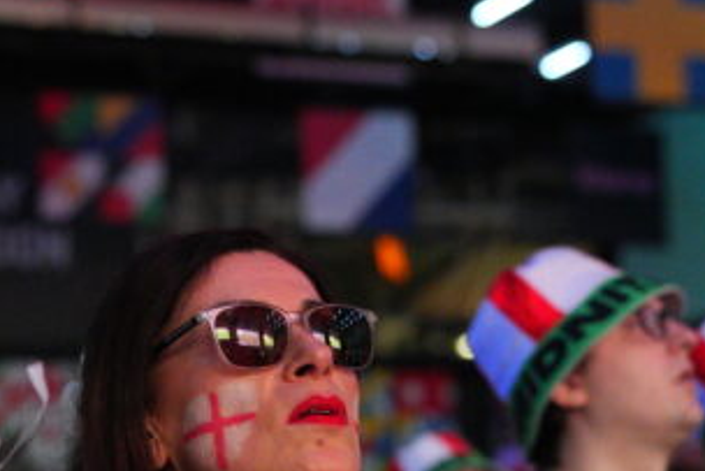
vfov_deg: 11.6
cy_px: 358
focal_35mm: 118
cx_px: 255
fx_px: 2312
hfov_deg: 17.3
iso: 5000
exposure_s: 1/400
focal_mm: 35
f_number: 2
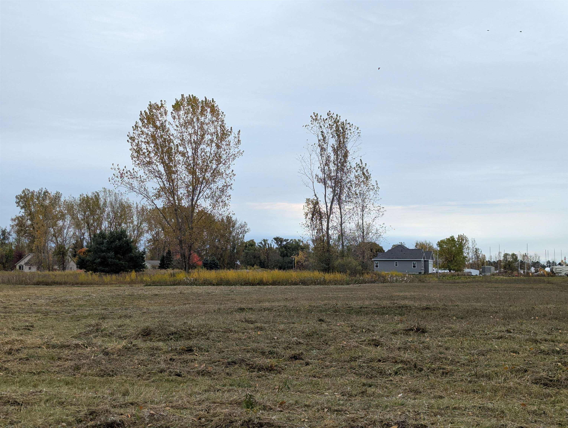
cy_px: 214
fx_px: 789
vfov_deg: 30.3
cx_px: 284
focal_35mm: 48
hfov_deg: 39.6
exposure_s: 1/999
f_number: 1.85
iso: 60
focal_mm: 6.81
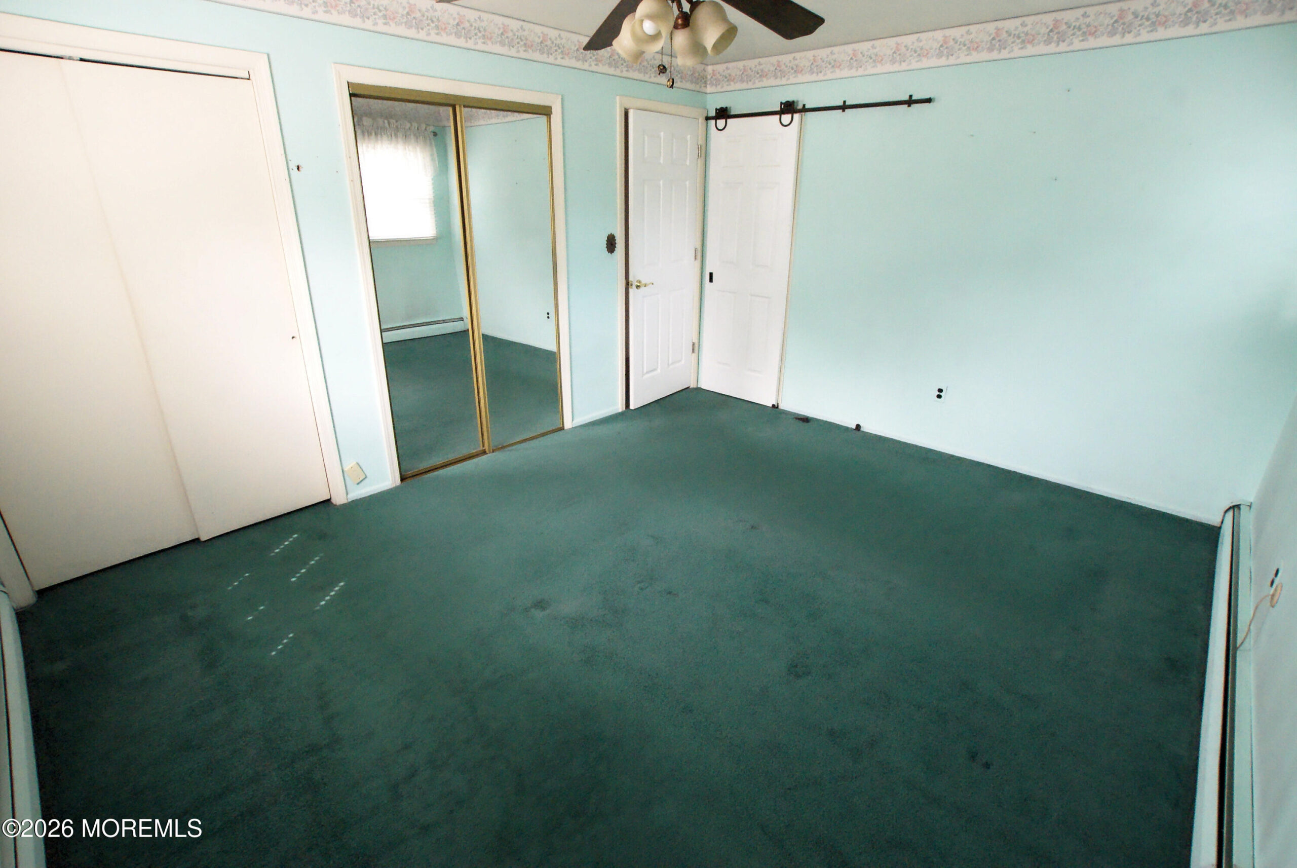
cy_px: 434
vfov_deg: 72.2
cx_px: 648
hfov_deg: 94.9
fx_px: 595
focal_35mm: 16
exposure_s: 1/50
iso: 3200
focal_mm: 11
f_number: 7.1
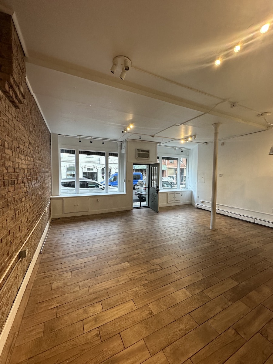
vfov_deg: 102.1
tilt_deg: -2.4
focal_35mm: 14
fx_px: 147
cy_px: 182
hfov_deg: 85.7
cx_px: 136
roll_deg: -1.5
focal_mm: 2.22
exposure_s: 1/120
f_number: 2.2
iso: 160
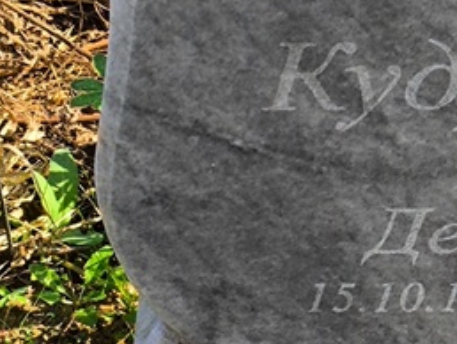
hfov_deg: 12.6
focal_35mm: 155
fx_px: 2048
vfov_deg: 9.6
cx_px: 430
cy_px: 117
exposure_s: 1/444
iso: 50
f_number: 1.7
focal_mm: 4.71
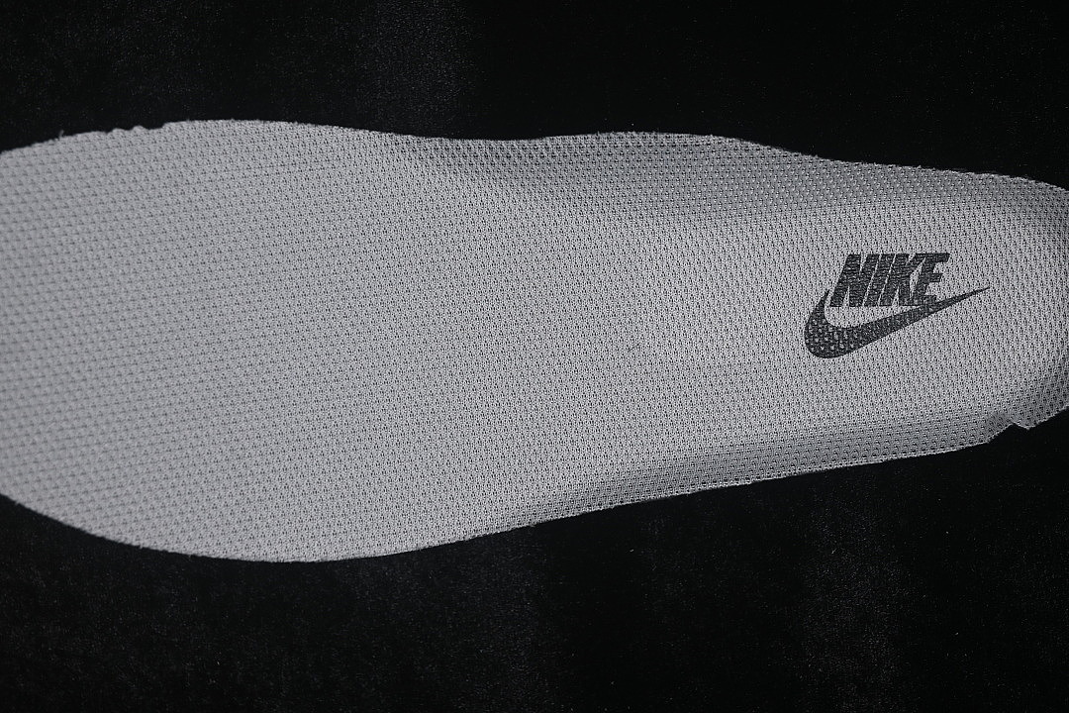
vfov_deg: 18.2
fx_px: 2227
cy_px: 356
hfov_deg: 27.0
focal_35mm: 75
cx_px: 534
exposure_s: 1/80
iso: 160
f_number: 7.1
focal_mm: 50
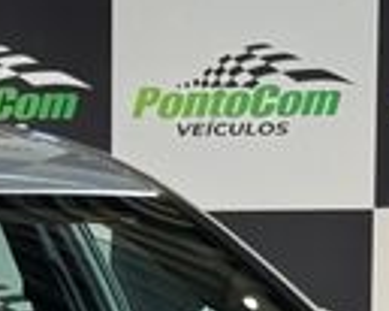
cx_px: -81
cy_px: 610
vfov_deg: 5.2
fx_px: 3382
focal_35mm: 294
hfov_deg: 6.5
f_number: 1.78
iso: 80
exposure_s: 1/194
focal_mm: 6.76
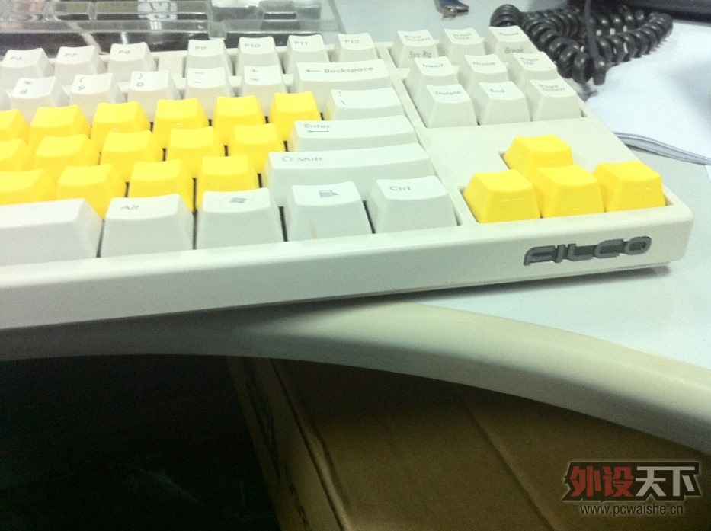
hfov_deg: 52.7
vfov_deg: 40.6
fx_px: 718
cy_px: 266
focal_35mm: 35
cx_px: 356
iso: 200
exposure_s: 1/15
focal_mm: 3.85
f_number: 2.8
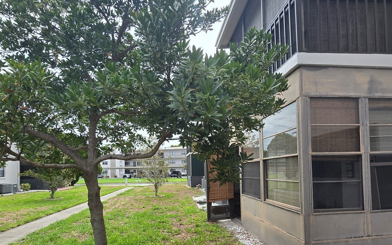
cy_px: 166
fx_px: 203
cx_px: 191
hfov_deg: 88.0
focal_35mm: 19
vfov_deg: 60.6
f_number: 2.2
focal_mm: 2.2
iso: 50
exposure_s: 1/1293
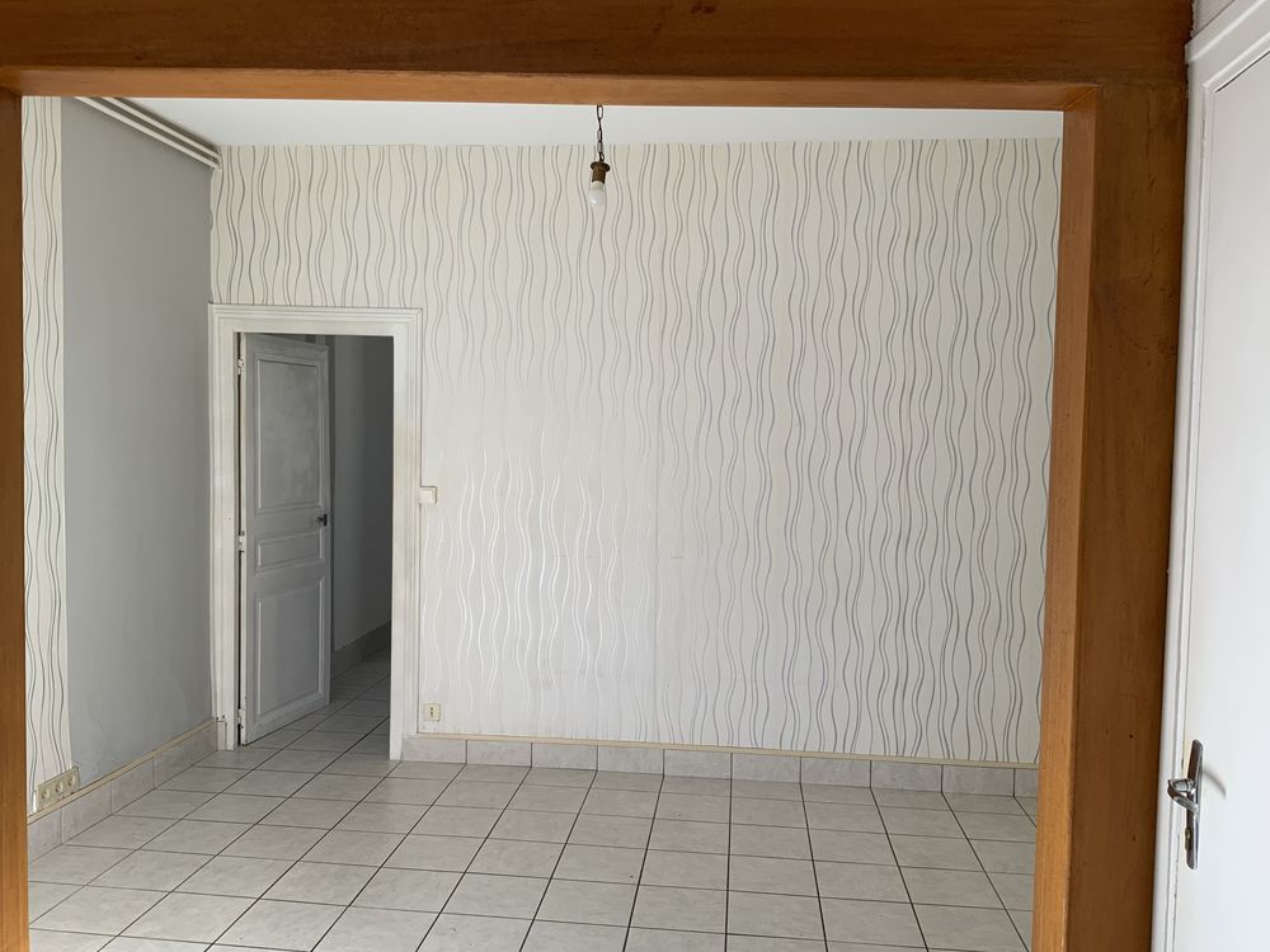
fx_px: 1064
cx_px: 635
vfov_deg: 48.2
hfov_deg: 61.7
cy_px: 476
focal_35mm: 29
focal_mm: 3
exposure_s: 1/122
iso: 25
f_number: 1.8
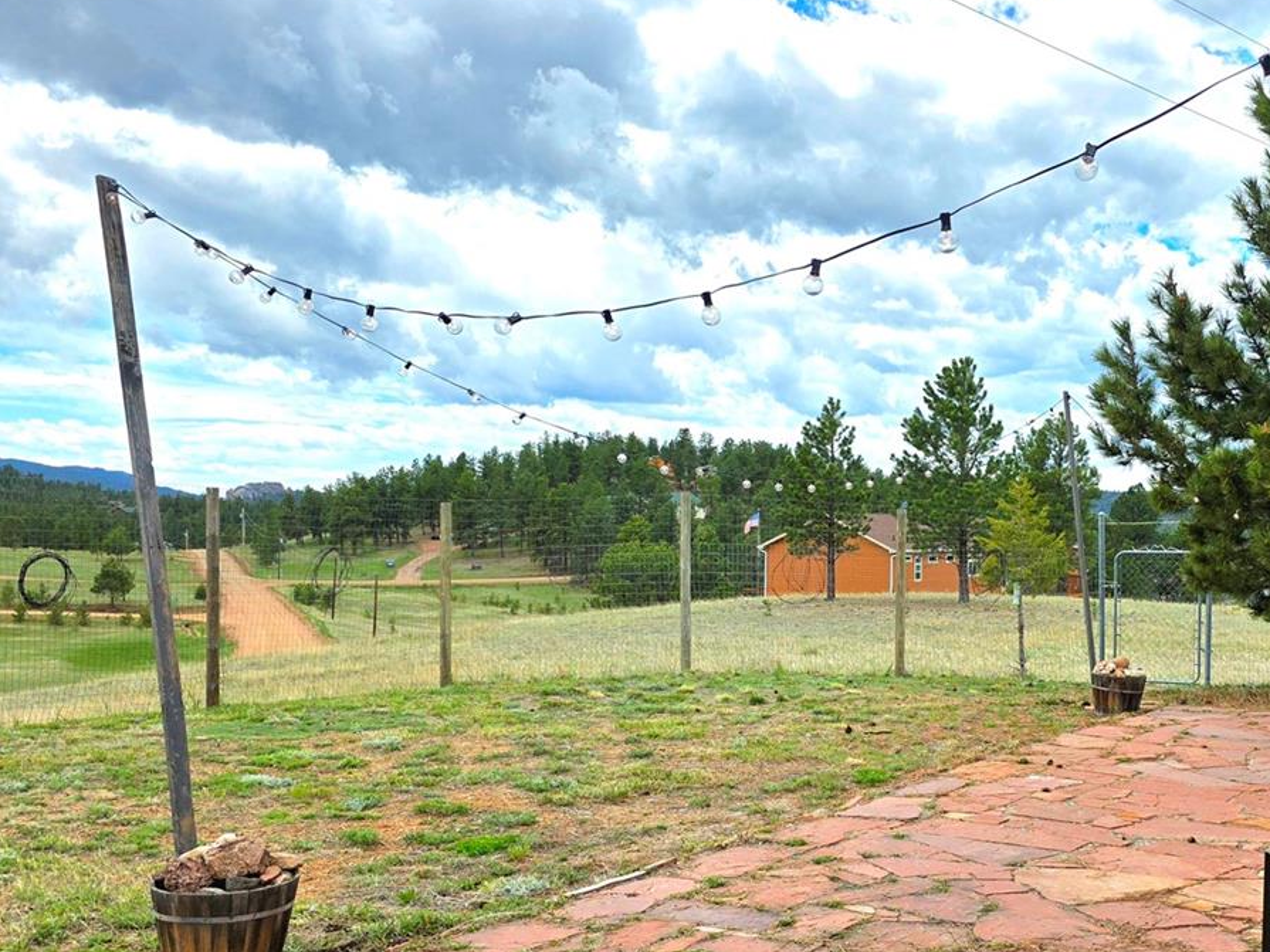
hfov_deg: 48.7
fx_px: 1357
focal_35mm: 37
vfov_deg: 38.5
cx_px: 907
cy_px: 563
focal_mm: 6.3
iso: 80
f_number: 1.7
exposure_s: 1/10000
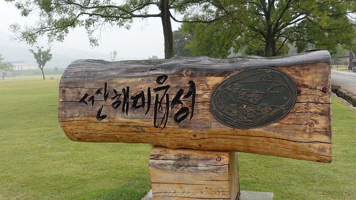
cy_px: 134
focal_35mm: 38
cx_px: 165
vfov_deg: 30.9
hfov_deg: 52.7
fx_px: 359
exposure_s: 1/100
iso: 125
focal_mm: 11.69
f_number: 5.6
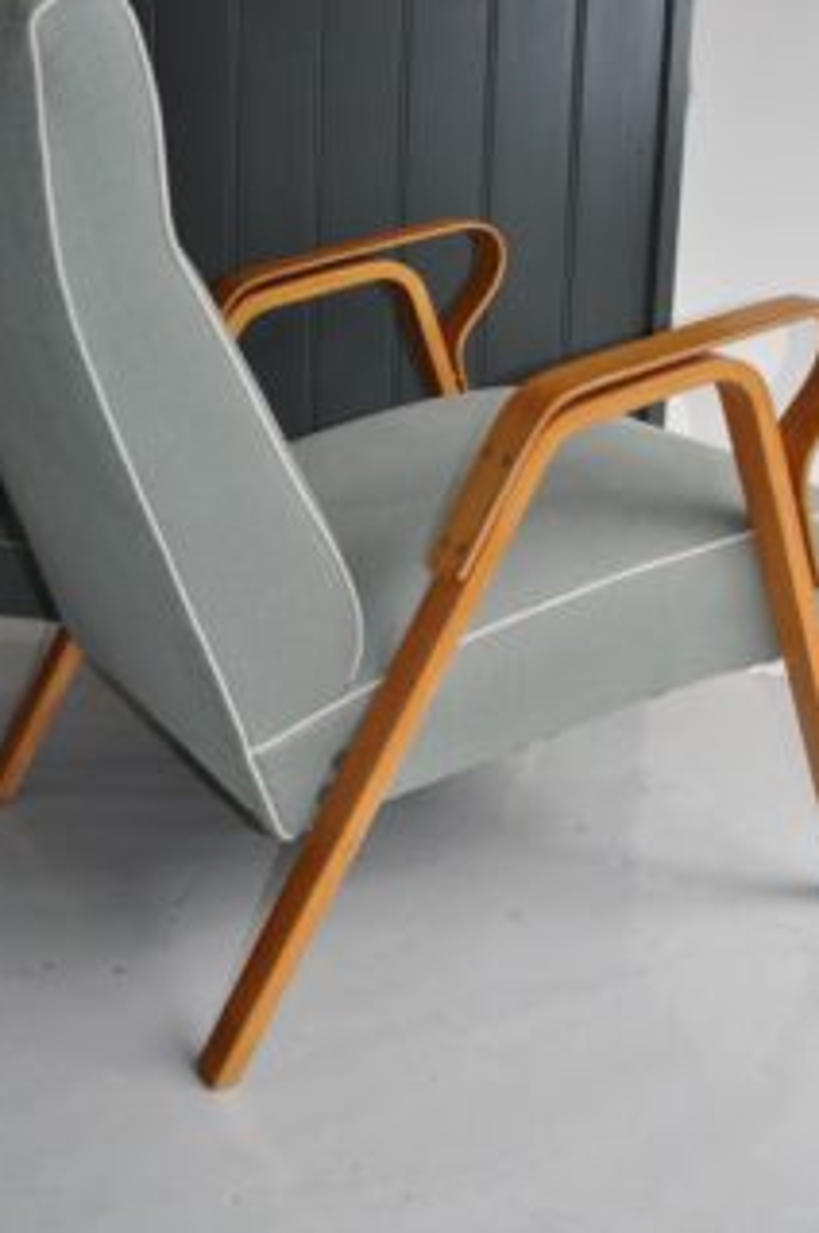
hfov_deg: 26.4
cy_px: 472
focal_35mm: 51
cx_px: 367
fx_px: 1744
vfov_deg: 38.7
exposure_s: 1/200
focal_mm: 24
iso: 220
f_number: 4
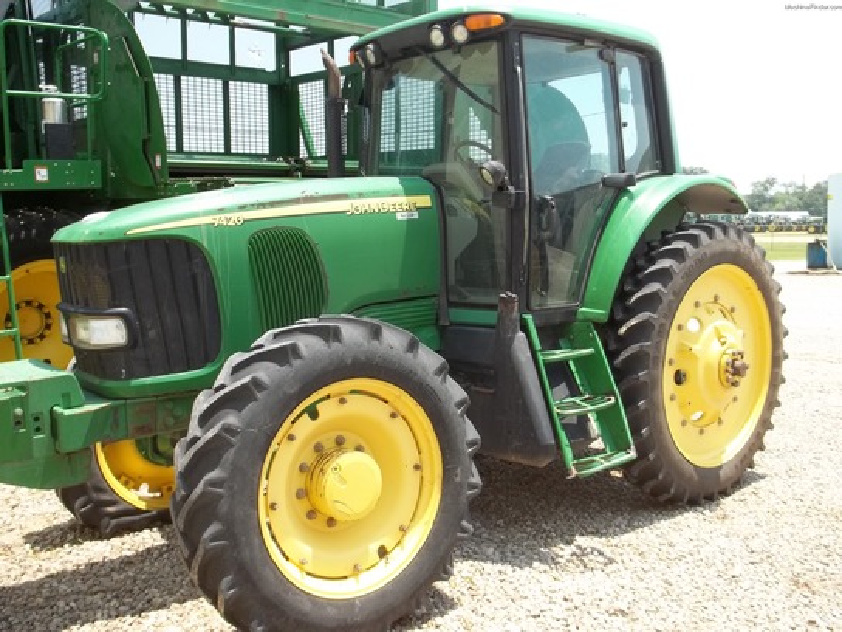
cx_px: 421
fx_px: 803
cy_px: 316
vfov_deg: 42.9
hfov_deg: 55.4
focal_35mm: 33
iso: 64
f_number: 3.3
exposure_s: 1/400
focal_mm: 5.9
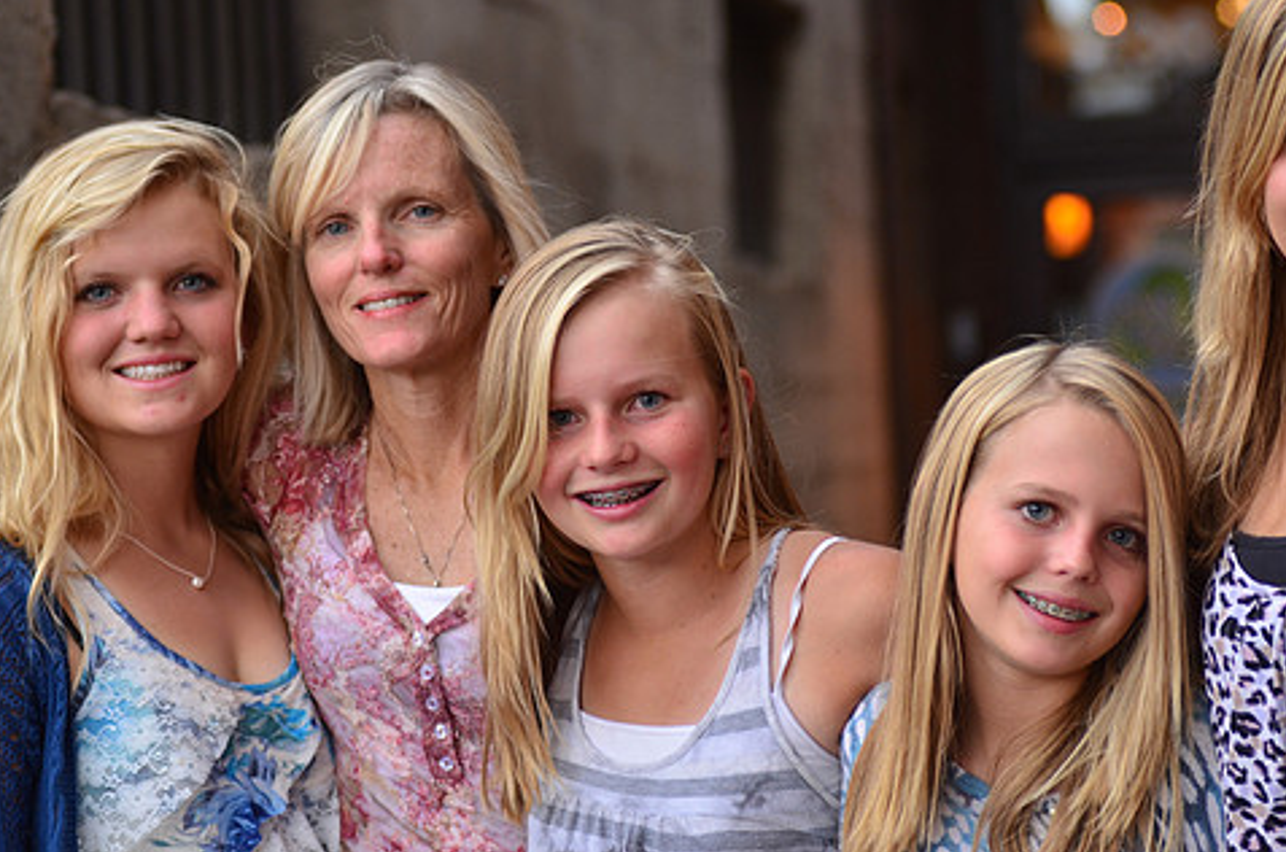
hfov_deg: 14.1
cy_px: 337
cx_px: 741
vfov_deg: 9.4
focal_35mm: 146
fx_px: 5205
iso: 400
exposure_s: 1/160
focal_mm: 80
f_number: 3.5
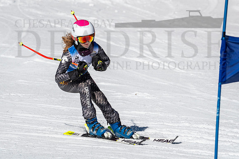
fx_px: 4735
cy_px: 80
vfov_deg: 1.9
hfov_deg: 2.9
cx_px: 104
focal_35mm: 713
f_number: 8
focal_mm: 400
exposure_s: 1/2000
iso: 200
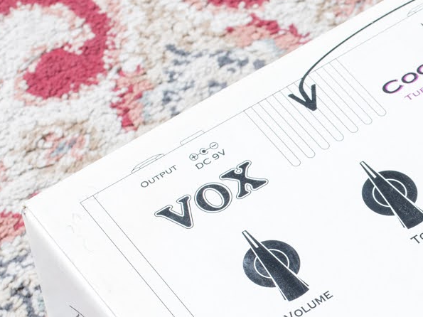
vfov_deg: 9.4
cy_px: 345
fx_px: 1918
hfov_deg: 12.4
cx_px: 425
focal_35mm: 157
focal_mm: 35
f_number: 9
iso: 200
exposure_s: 1/160
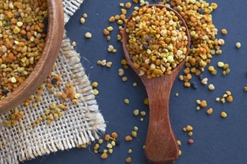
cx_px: 143
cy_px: 54
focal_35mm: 98
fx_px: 672
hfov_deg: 20.8
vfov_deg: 13.9
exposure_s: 1/125
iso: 500
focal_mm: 35.8
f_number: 3.6
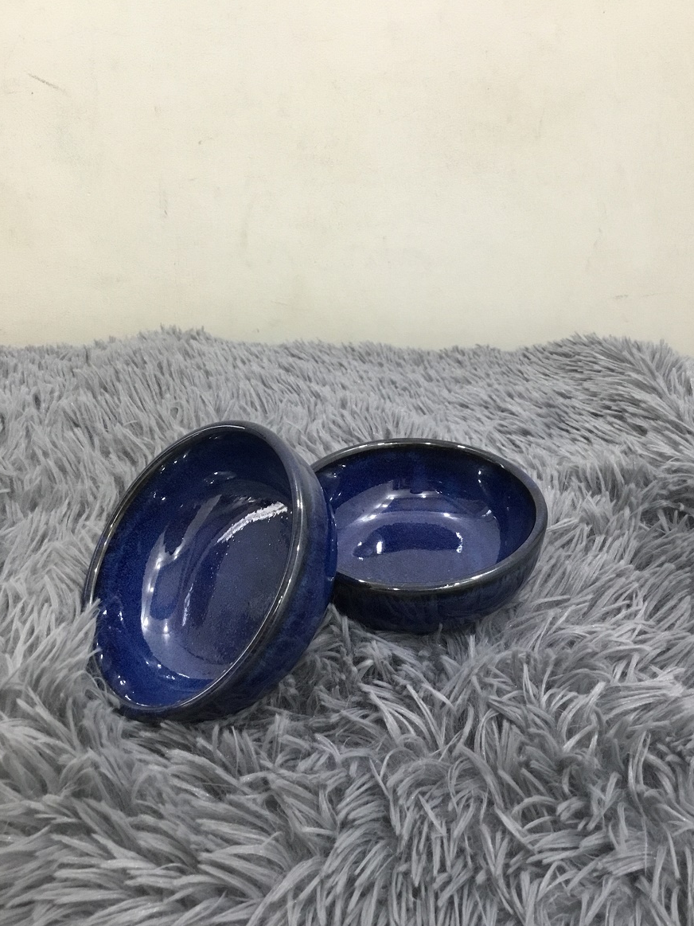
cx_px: 354
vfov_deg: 56.8
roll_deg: +0.5
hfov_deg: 44.2
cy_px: 471
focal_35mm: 32
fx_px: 856
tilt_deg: -29.8
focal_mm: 3.3
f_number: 2.4
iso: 160
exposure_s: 1/33
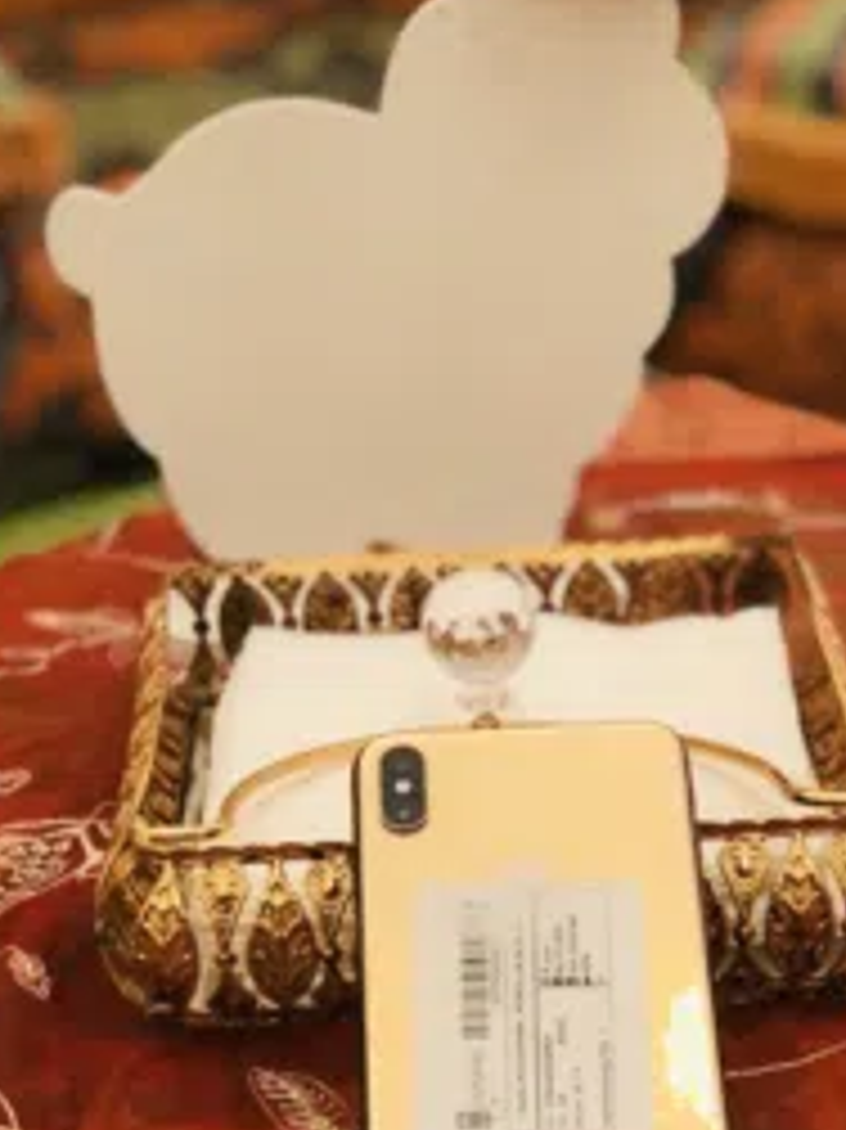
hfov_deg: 16.2
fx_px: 2968
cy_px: 734
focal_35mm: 91
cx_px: 572
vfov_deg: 21.5
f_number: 2.8
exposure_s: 1/33
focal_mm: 6.6
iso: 400
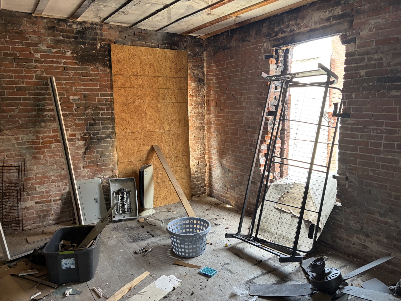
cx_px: 200
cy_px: 150
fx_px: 301
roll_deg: +1.0
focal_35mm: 26
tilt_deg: -8.2
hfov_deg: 67.3
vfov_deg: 53.1
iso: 125
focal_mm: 5.96
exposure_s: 1/60
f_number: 1.6
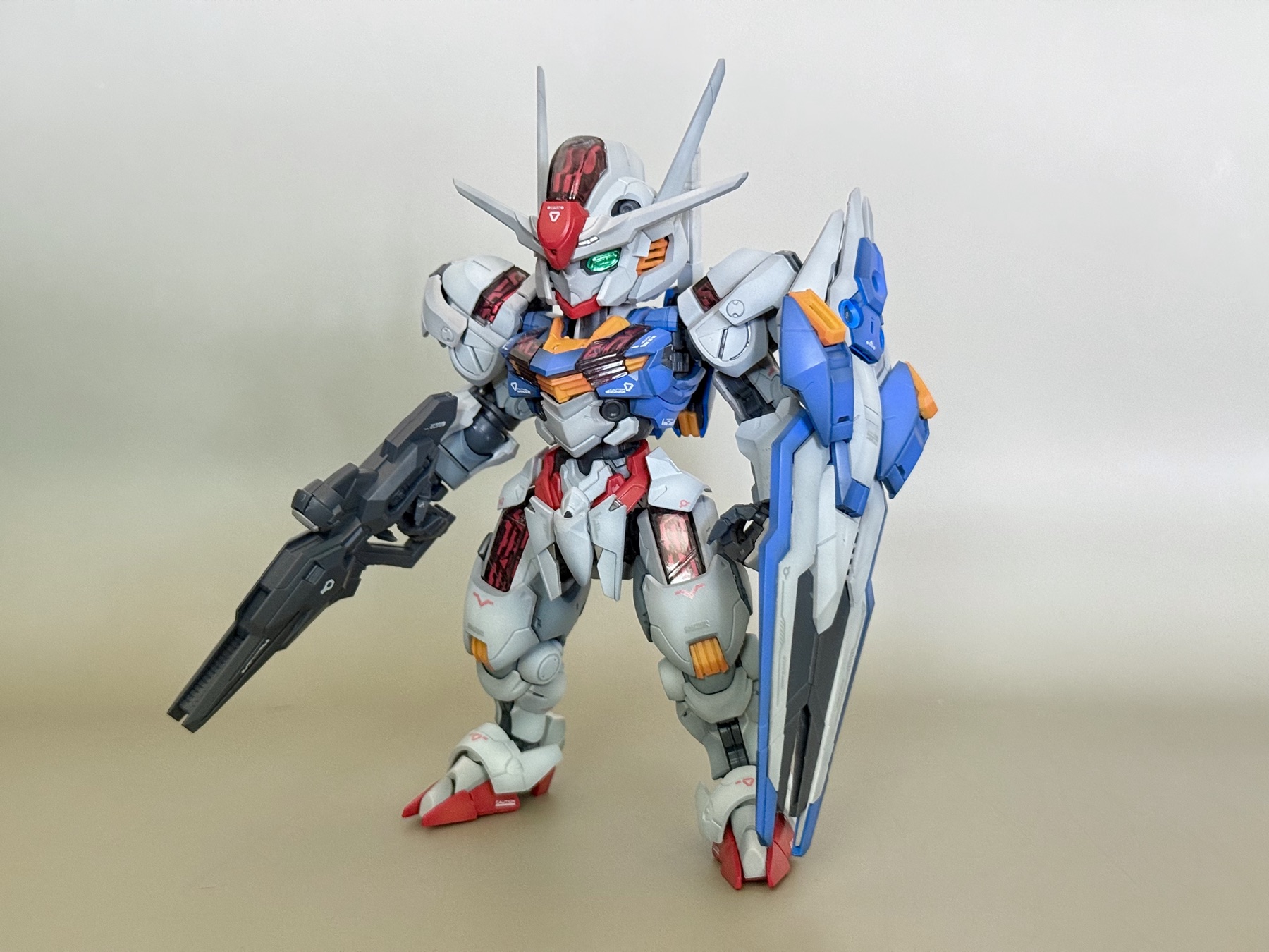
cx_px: 634
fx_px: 1760
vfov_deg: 30.3
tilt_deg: -9.5
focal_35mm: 48
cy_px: 476
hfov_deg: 39.7
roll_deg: +0.3
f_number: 1.78
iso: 400
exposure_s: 1/40
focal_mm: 6.76
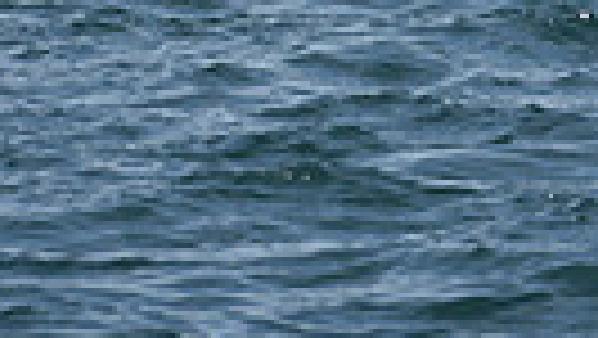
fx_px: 10884
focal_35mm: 686
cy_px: -964
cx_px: 632
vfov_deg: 1.8
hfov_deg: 3.1
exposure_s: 1/800
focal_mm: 150
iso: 320
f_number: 11
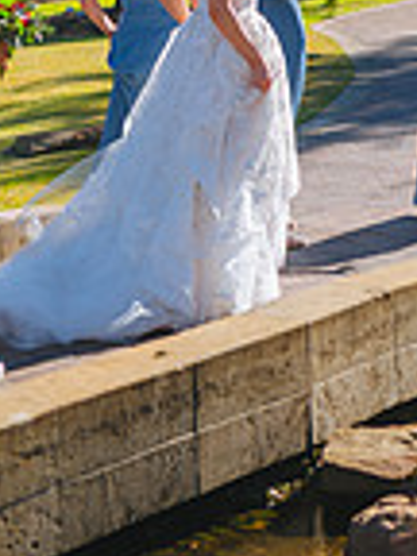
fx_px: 2217
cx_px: 226
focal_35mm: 138
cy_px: -15
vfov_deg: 14.1
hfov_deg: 10.7
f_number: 2.8
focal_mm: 46
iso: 50
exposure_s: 1/1600
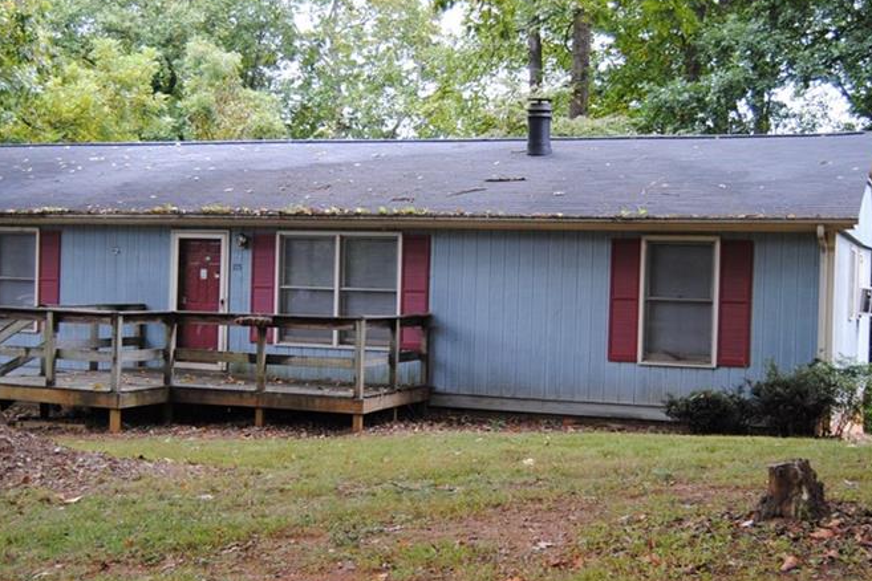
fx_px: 1303
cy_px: 306
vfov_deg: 25.2
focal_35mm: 54
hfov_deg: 37.0
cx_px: 414
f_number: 3.8
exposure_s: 1/50
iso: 200
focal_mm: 23
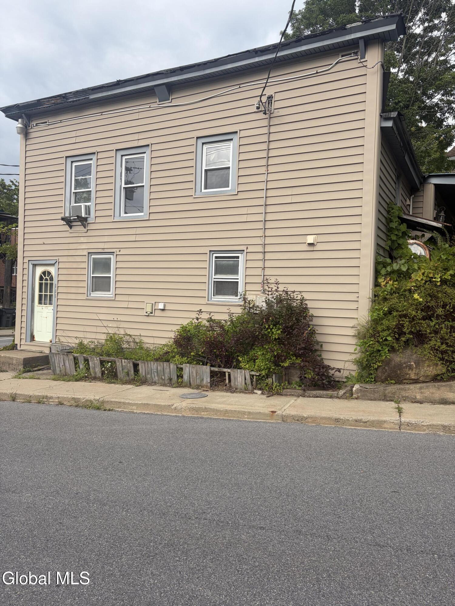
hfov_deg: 53.1
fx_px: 456
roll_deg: -2.1
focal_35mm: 26
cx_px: 228
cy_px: 303
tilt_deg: +0.4
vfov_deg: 67.3
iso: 50
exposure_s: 1/945
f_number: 1.6
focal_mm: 5.96
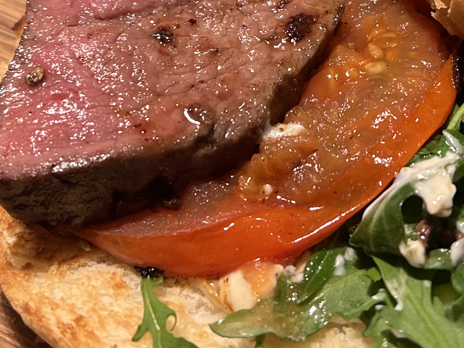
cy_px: -29
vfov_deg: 17.4
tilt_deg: -48.3
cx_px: 301
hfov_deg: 23.7
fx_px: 1099
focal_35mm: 82
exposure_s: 1/100
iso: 125
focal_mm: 5.7
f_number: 1.5
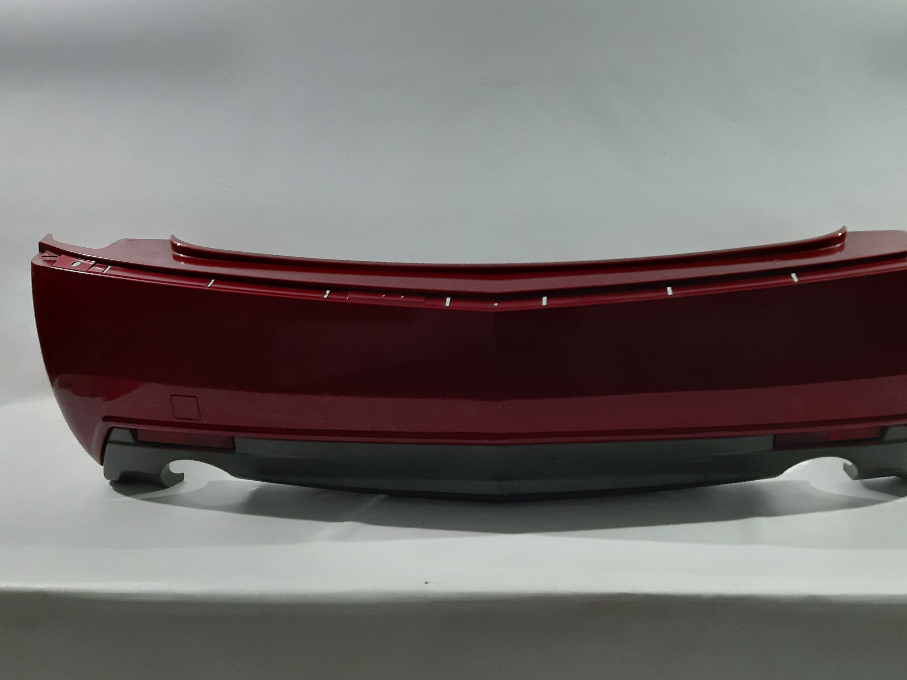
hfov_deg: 56.6
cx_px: 519
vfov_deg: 44.1
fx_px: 838
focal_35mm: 32
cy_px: 318
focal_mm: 3.93
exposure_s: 1/50
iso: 160
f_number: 1.7
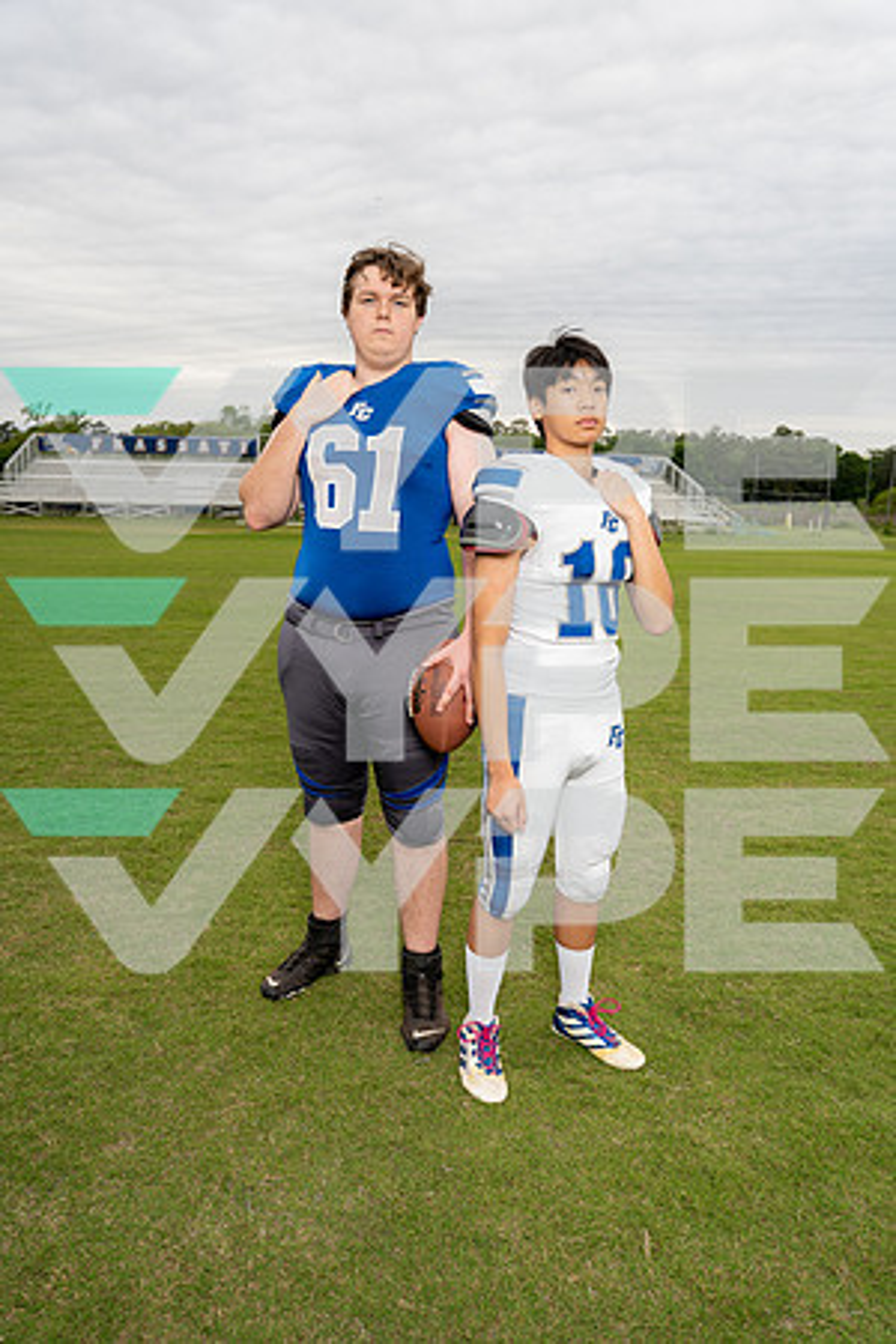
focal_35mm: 27
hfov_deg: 47.9
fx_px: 1008
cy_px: 672
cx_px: 448
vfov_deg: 67.4
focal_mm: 27
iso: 200
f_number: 4.5
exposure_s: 1/250
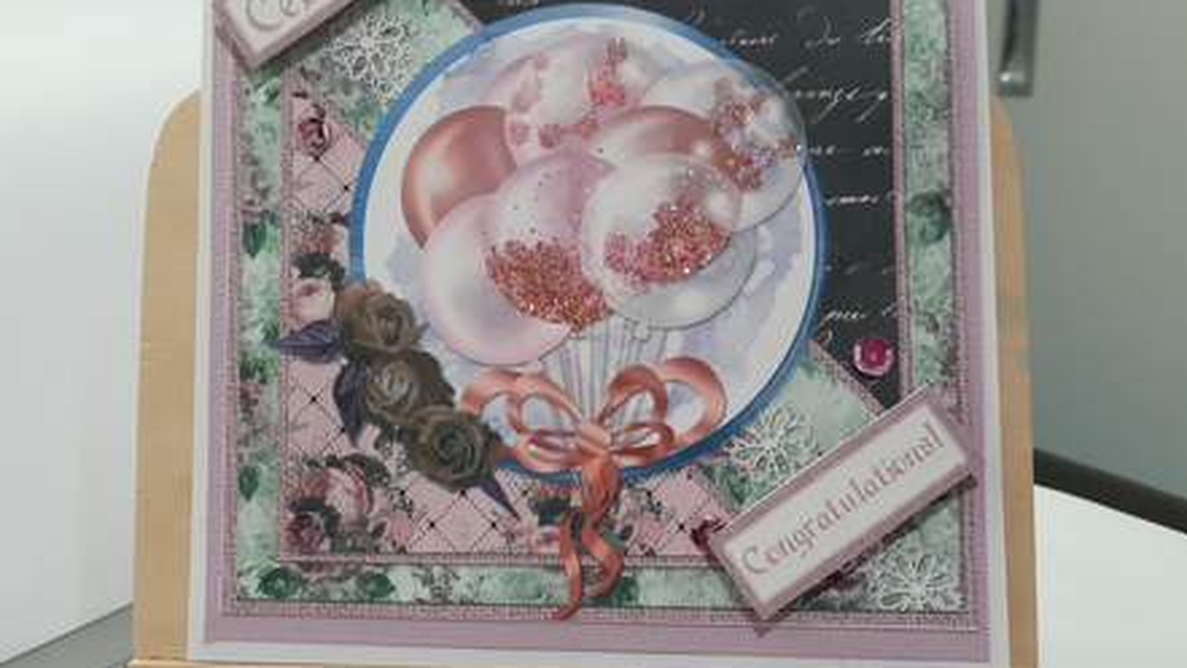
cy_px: 233
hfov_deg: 64.3
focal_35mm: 30
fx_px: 944
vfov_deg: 38.6
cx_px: 584
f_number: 1.9
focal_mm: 3.6
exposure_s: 1/50
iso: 160
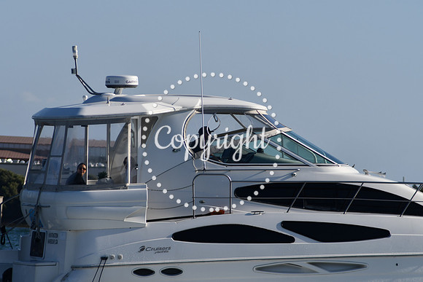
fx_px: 4407
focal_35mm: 375
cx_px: 212
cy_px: 141
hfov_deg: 5.5
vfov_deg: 3.7
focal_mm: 250
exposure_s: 1/1600
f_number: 7.1
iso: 200
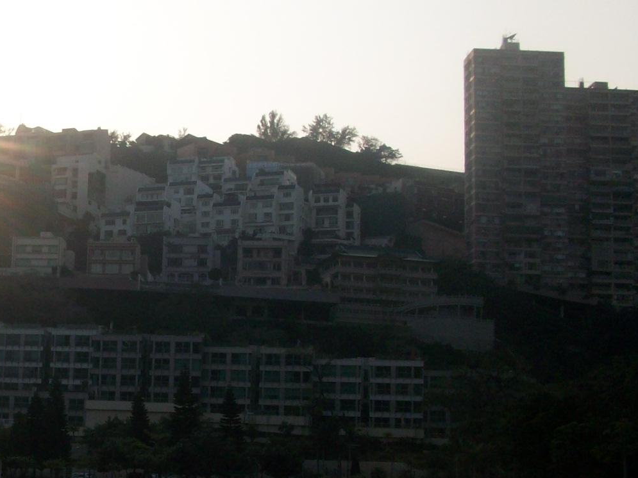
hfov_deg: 26.2
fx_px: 1290
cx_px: -17
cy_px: 256
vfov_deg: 21.0
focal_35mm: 70
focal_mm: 5.7
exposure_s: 1/445
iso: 64
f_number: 5.5
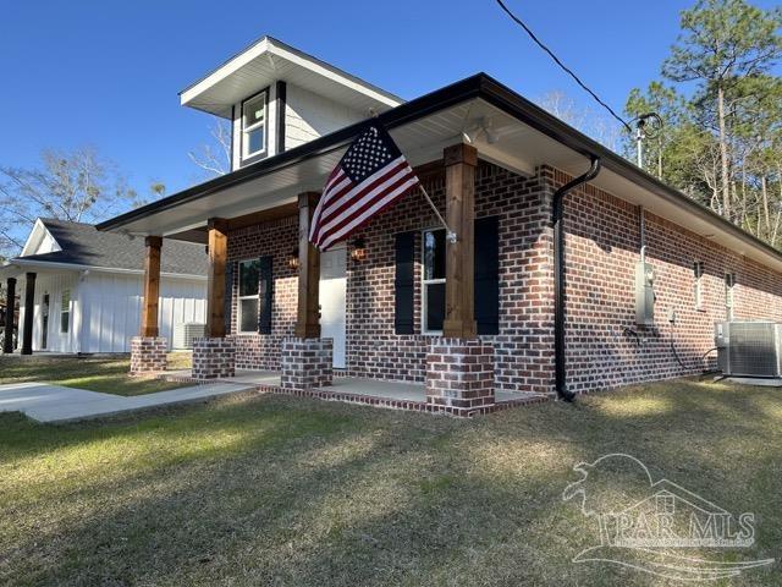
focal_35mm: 24
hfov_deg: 71.6
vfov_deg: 56.8
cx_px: 391
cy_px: 294
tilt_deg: +3.7
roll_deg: -0.9
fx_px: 542
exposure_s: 1/1393
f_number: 1.78
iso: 80
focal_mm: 6.86
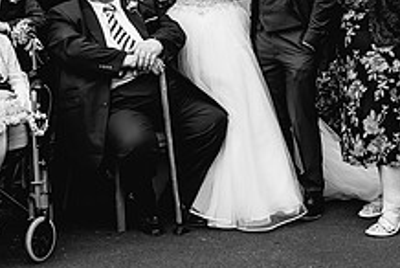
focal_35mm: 93
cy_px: -41
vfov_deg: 14.4
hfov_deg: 21.8
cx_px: 261
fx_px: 1035
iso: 200
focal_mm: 35
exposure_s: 1/500
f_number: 4
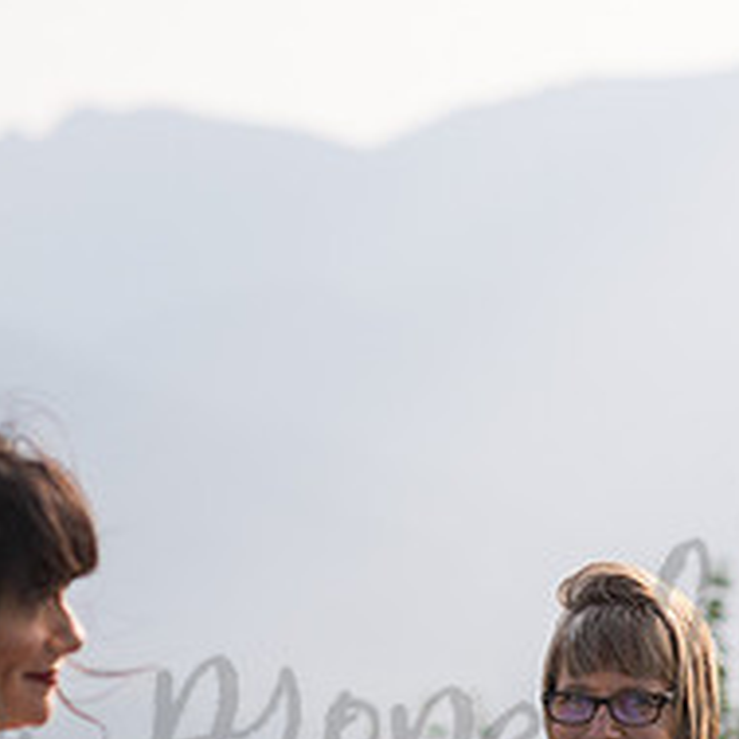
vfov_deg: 7.9
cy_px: 710
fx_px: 5362
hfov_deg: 7.9
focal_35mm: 222
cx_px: 489
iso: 160
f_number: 2.5
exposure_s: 1/8000
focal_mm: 85
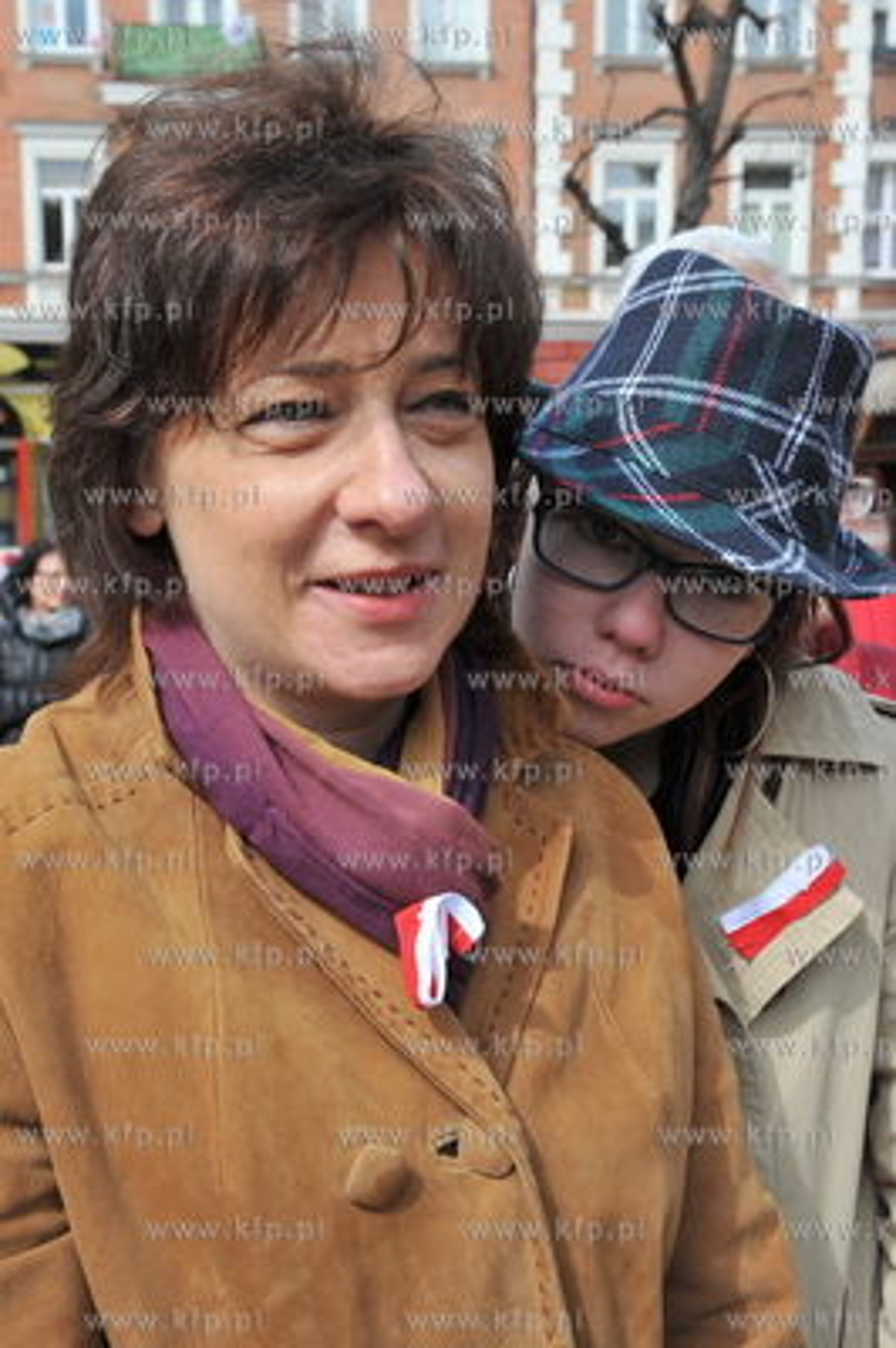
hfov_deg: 30.5
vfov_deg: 44.5
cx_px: 448
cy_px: 674
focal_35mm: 44
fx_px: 1645
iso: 500
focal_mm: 44
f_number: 10
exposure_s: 1/400
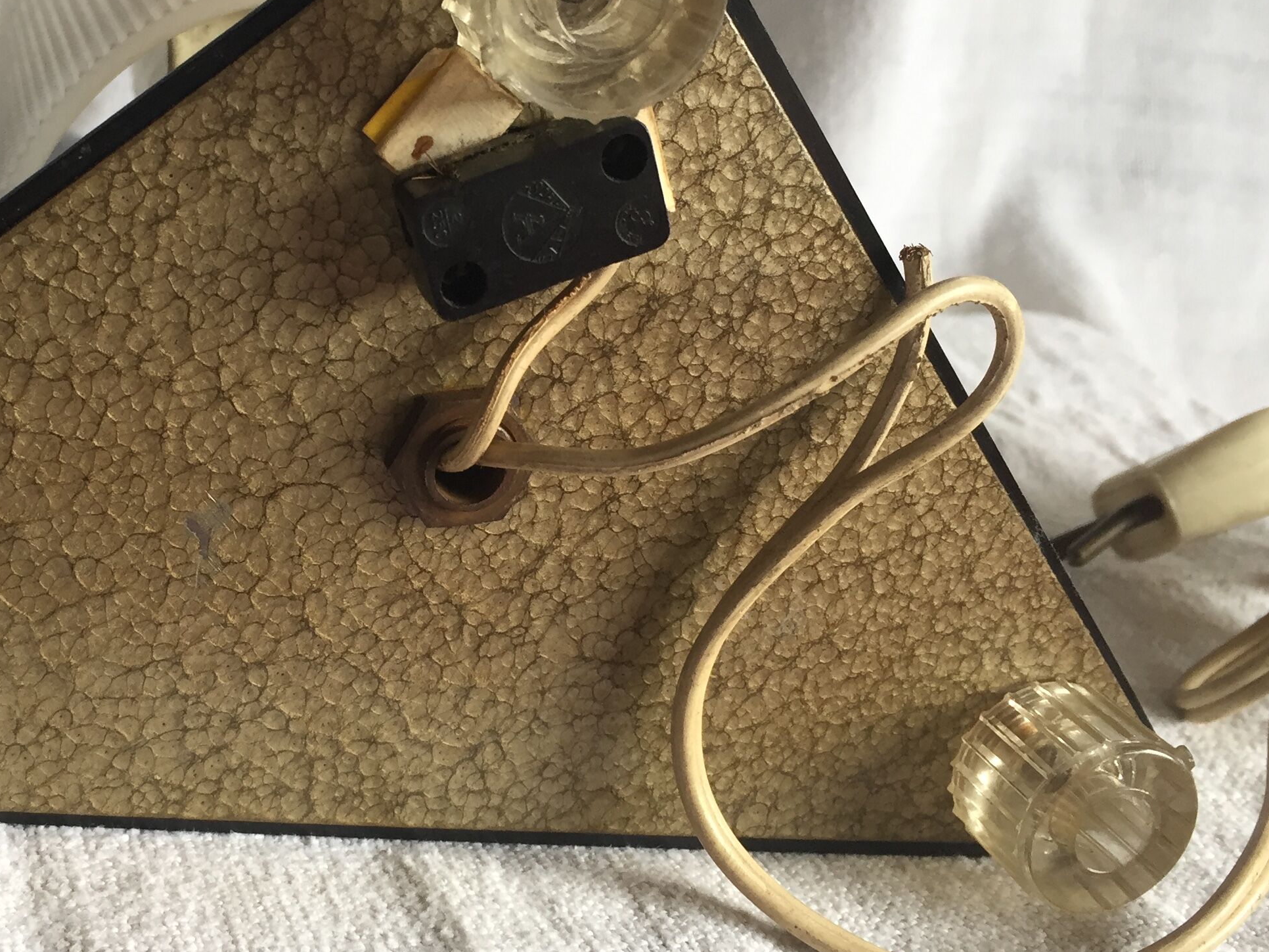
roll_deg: -8.1
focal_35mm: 49
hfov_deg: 38.1
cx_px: 344
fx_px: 1796
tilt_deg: -27.3
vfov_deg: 29.7
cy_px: 439
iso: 32
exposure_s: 1/33
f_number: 2.2
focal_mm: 4.15
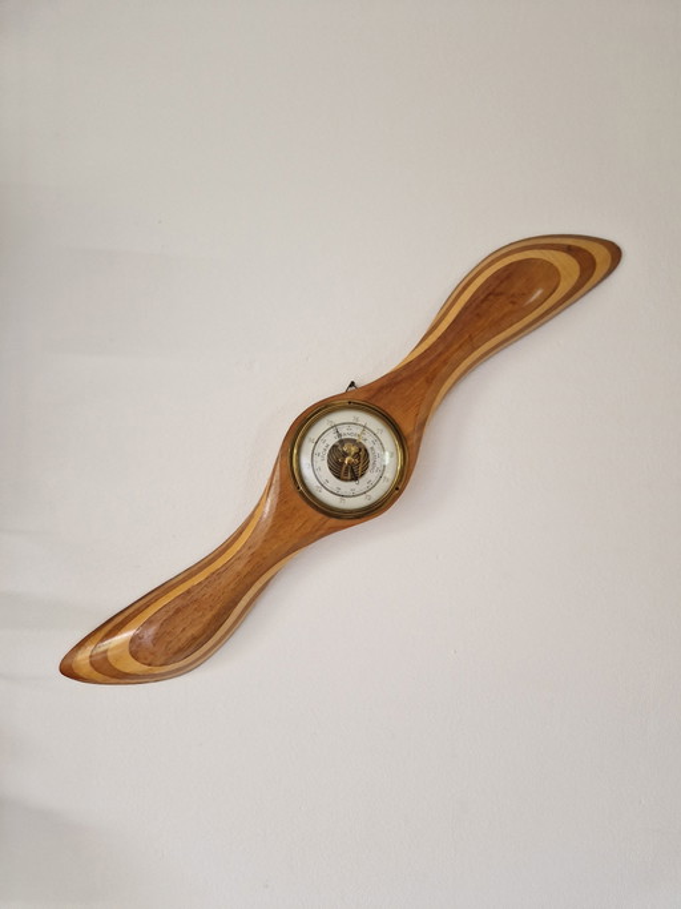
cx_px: 340
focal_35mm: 23
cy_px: 454
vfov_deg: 73.9
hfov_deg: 58.9
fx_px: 603
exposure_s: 1/100
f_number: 1.8
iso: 50
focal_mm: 5.4
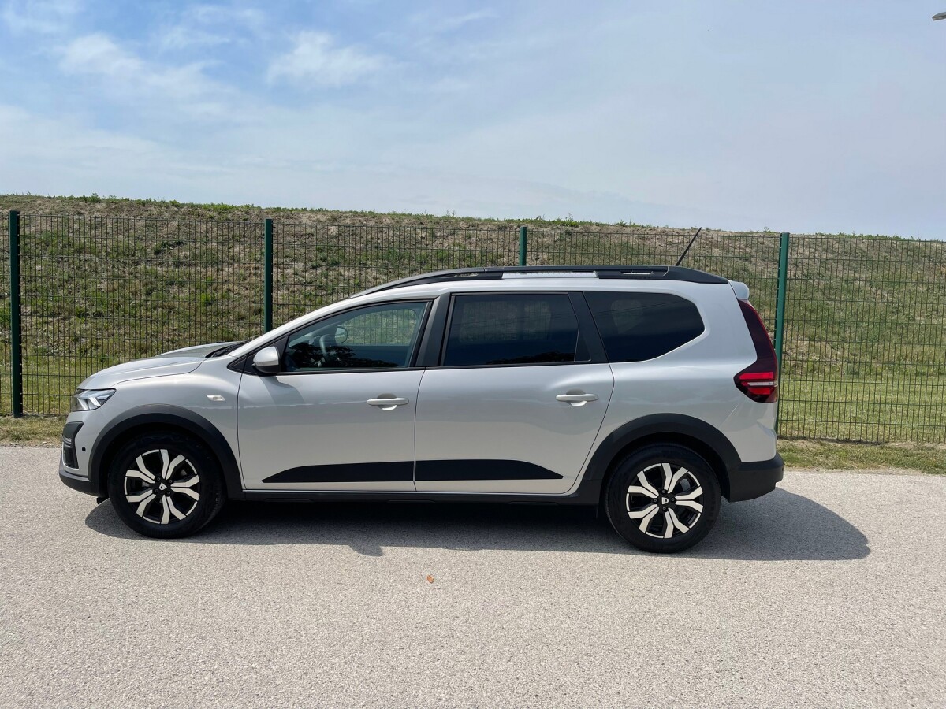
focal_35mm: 26
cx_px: 473
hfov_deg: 67.3
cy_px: 354
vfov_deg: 53.1
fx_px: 711
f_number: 1.6
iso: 32
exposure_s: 1/5618
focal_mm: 5.1
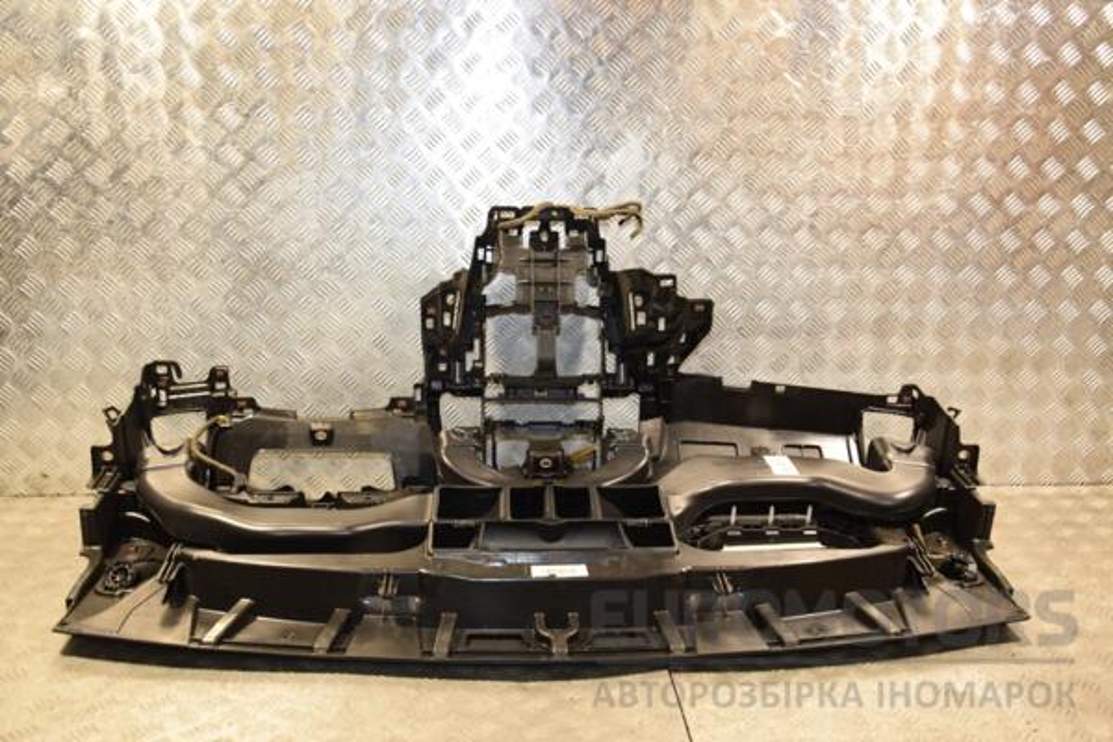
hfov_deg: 53.1
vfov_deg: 36.9
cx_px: 556
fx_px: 1113
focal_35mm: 36
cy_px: 371
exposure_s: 1/100
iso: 800
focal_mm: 24
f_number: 5
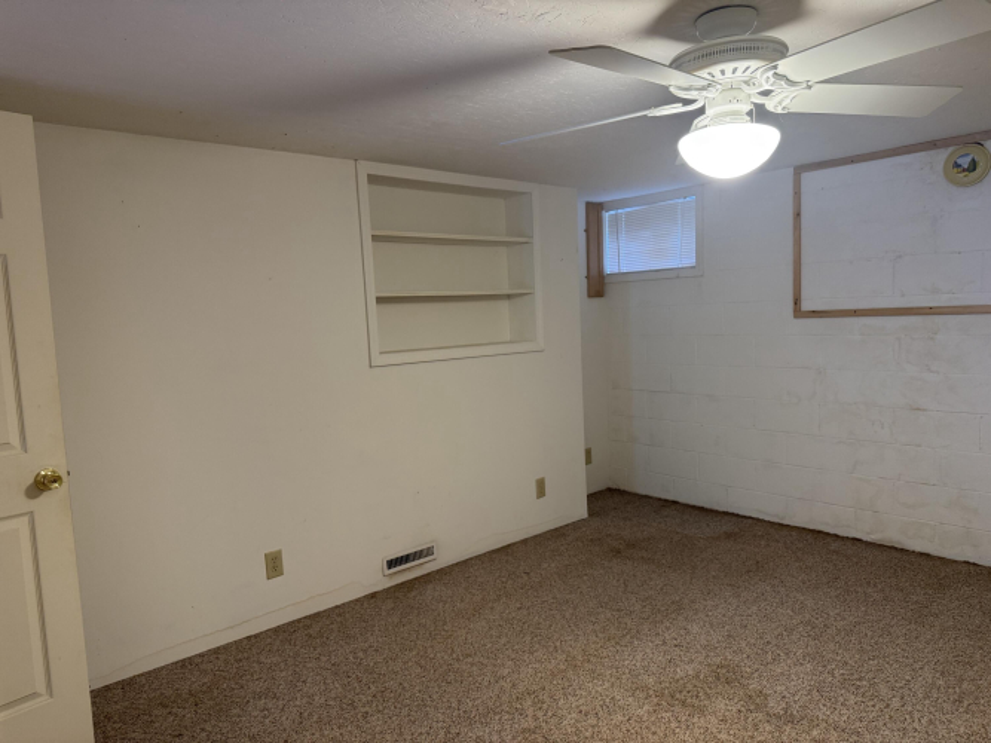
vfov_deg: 56.8
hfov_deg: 71.6
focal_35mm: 24
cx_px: 496
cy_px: 372
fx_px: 687
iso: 250
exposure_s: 1/60
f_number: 1.78
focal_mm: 6.76
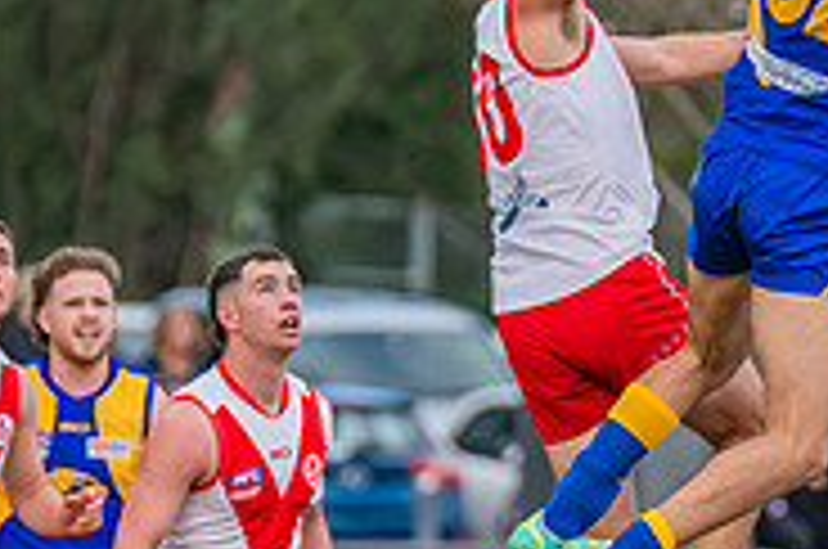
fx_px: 29228
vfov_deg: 1.1
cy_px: 234
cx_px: 991
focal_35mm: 1273
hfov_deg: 1.6
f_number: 5.6
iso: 800
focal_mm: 330
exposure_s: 1/1250
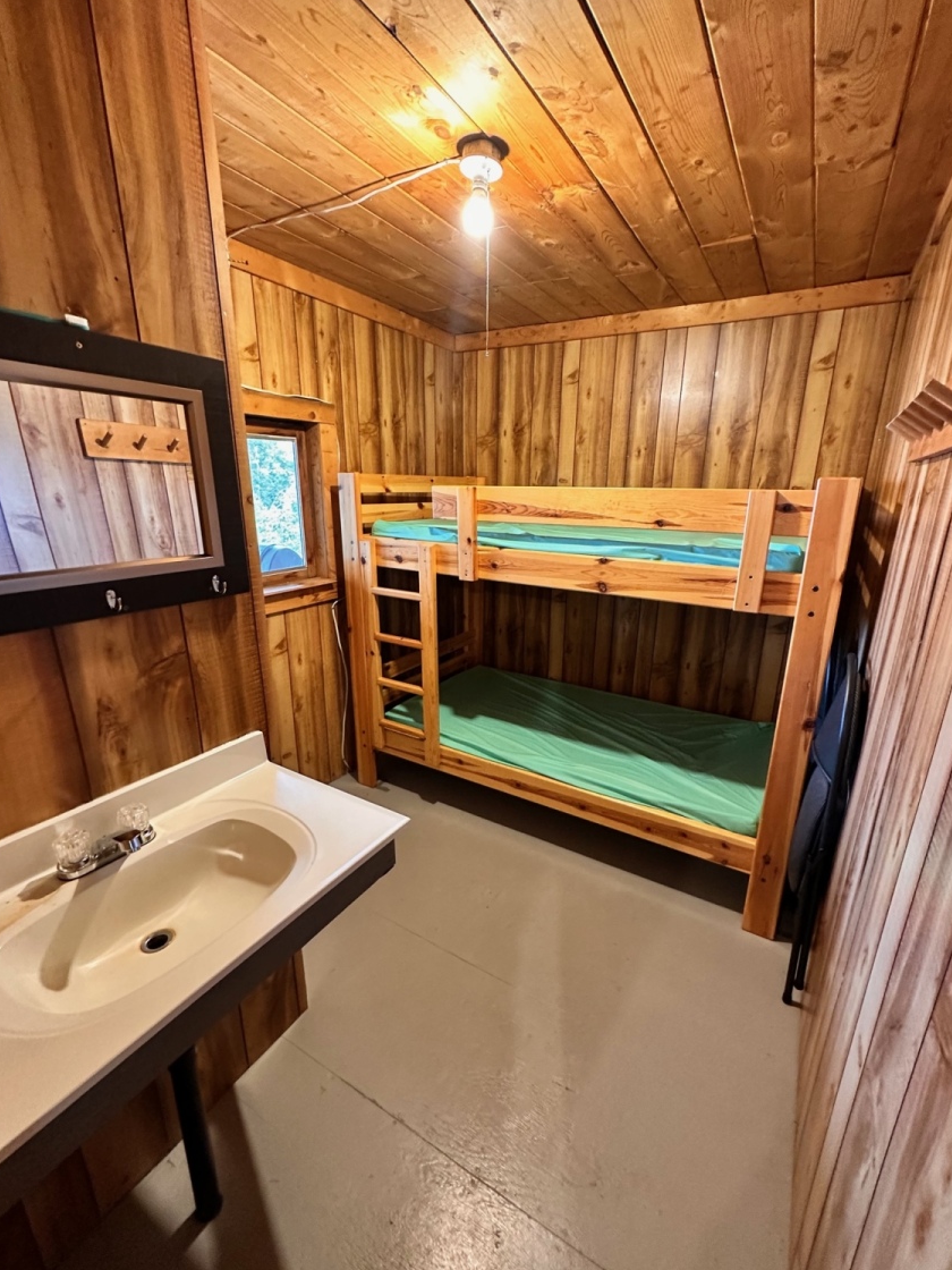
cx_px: 498
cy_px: 646
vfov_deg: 98.2
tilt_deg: -17.2
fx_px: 550
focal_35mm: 15
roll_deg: -1.3
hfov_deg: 81.7
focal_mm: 2.22
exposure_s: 1/41
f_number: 2.2
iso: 500
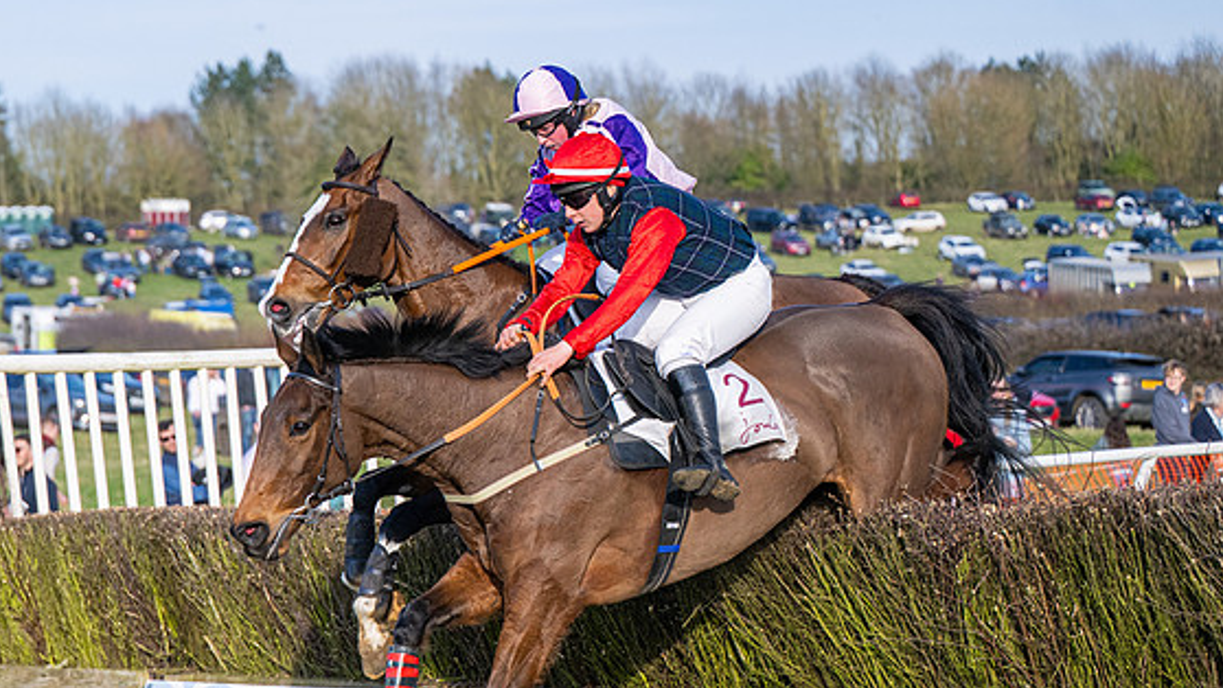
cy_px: 440
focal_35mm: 116
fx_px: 3762
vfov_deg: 10.4
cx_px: 348
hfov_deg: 18.4
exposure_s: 1/4000
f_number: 2.8
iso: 400
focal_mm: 70
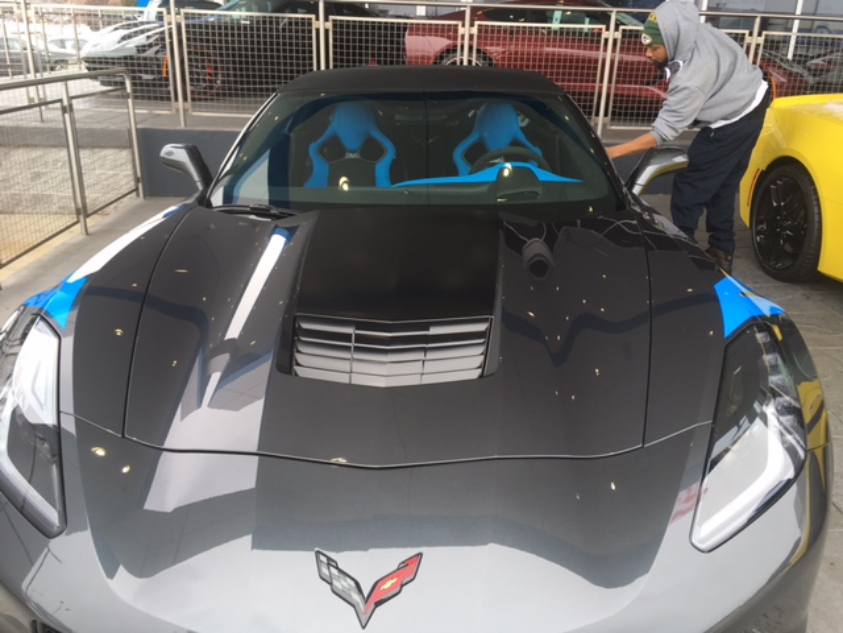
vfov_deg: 48.2
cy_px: 316
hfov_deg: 61.7
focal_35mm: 29
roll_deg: -2.1
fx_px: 706
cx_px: 422
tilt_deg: -22.3
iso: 25
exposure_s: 1/169
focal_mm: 4.15
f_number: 2.2
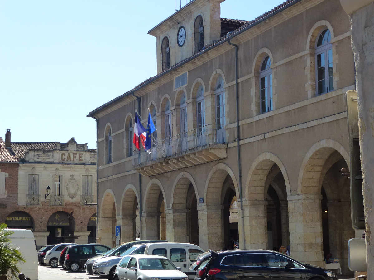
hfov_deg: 27.4
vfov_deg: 20.7
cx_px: 187
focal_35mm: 71
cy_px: 140
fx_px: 767
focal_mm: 12.7
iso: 160
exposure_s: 1/500
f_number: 4.7
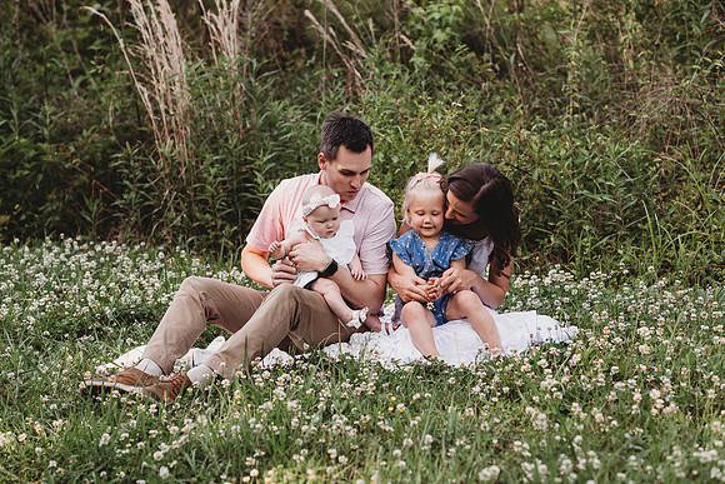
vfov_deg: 14.5
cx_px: 362
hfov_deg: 21.6
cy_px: 242
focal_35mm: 95
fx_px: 1905
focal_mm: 85
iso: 100
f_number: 2.8
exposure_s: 1/200
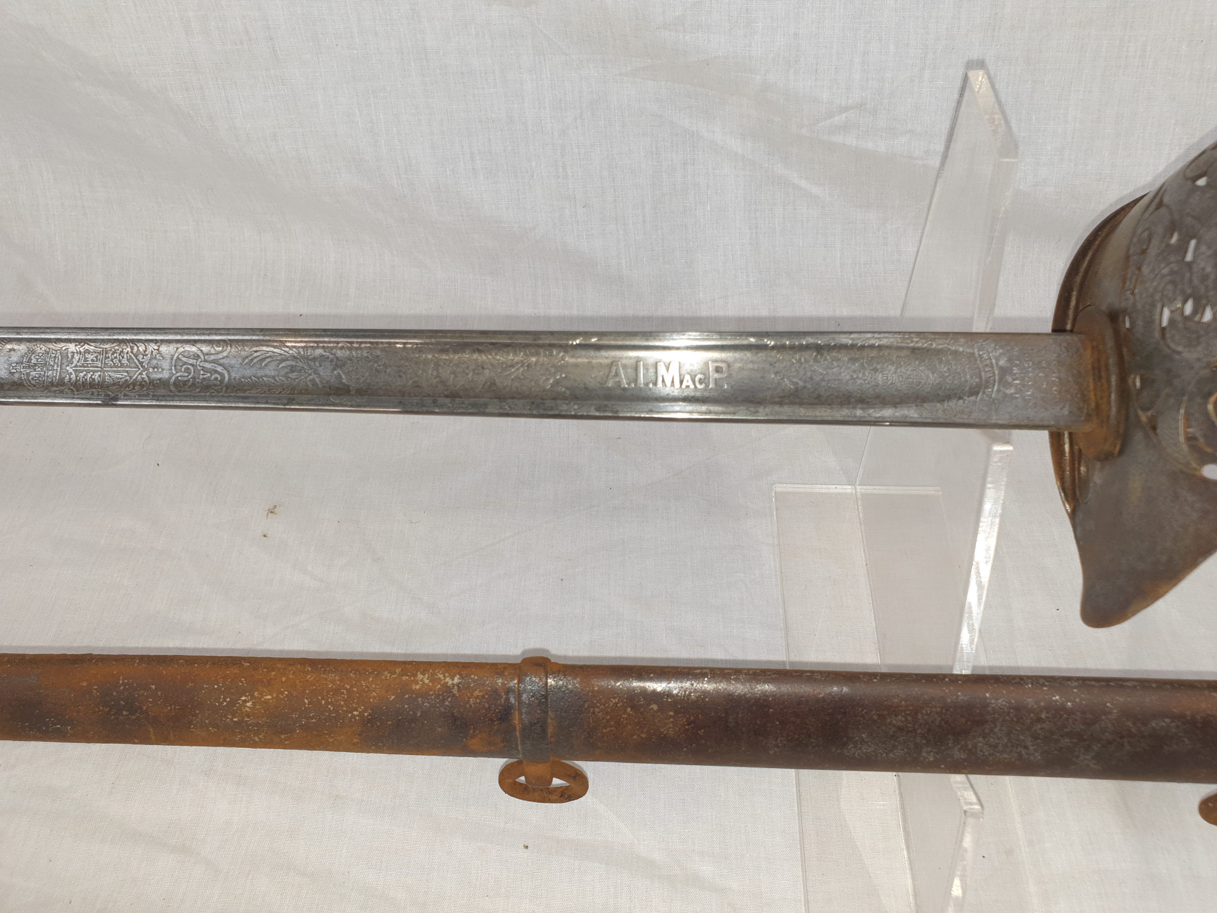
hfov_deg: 67.3
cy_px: 456
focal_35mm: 26
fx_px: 914
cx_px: 608
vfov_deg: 53.1
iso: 50
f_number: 2.4
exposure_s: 1/109
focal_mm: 4.3
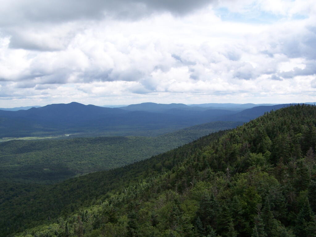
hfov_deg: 49.0
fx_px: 347
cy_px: 118
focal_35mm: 38
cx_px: 158
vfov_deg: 37.7
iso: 80
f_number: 4
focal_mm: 6.3
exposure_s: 1/640
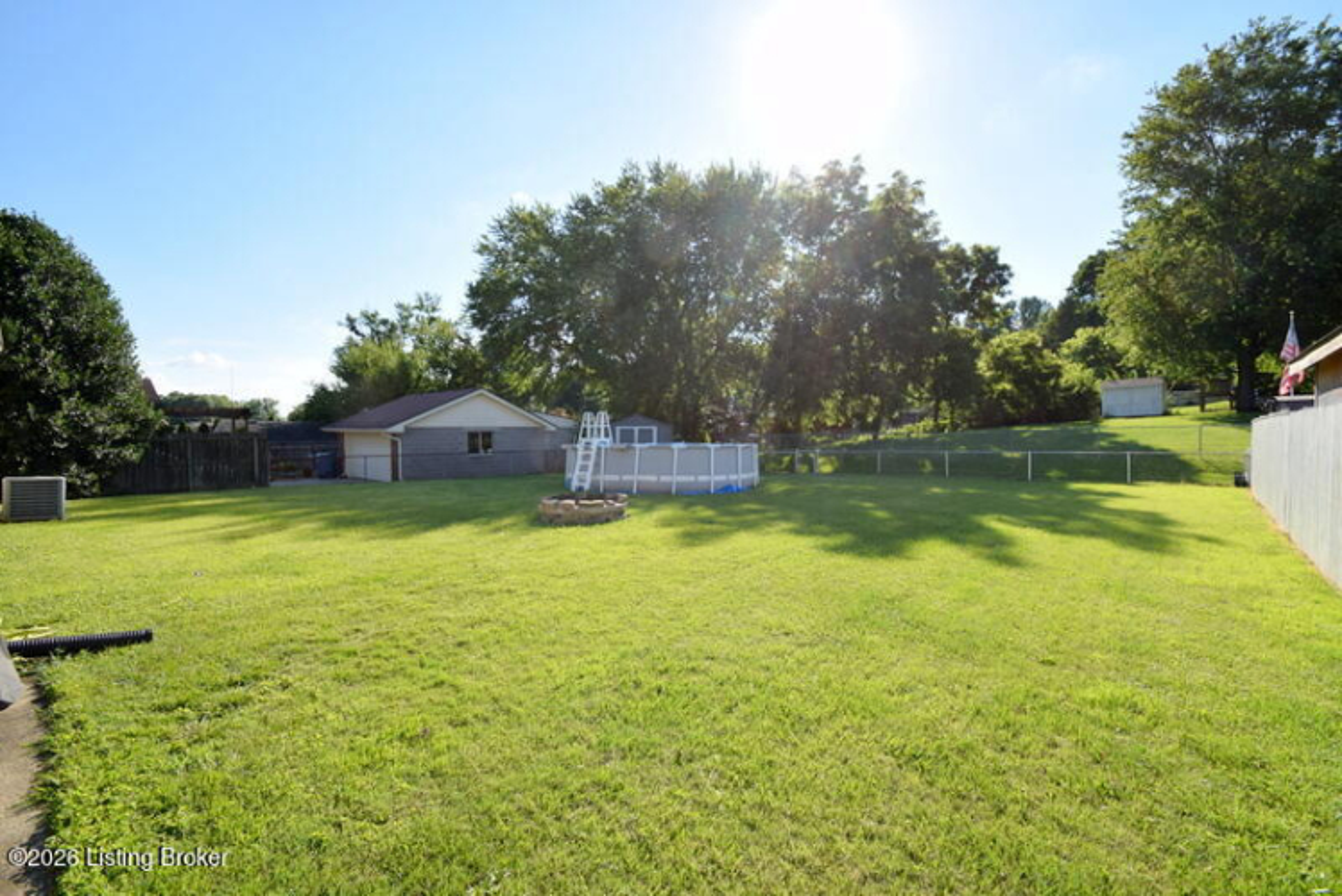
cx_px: 671
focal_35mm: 15
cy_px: 448
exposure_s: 1/400
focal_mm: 10
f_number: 10
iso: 200
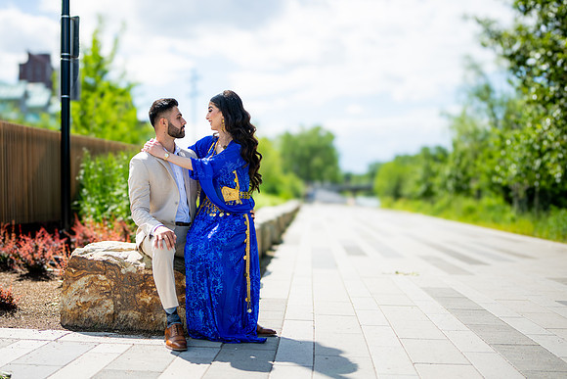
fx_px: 646
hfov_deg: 47.2
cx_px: 235
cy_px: 205
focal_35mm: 41
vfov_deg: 32.6
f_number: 1.2
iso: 125
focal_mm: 35
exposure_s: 1/8000
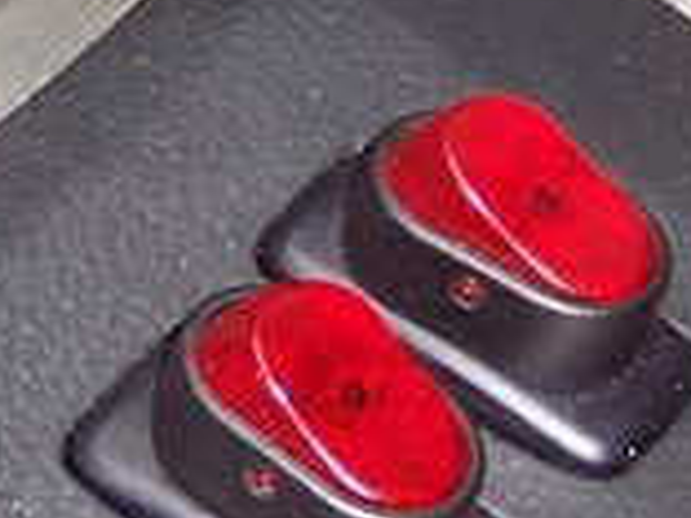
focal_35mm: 246
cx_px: 292
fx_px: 4911
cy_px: 354
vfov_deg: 6.0
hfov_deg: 8.0
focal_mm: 10
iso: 140
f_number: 4
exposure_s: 1/90
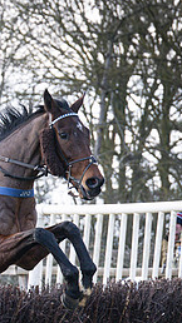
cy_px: 261
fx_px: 2490
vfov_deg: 7.4
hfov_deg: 4.2
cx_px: 36
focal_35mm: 290
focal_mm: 70
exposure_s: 1/1600
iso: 400
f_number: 3.2
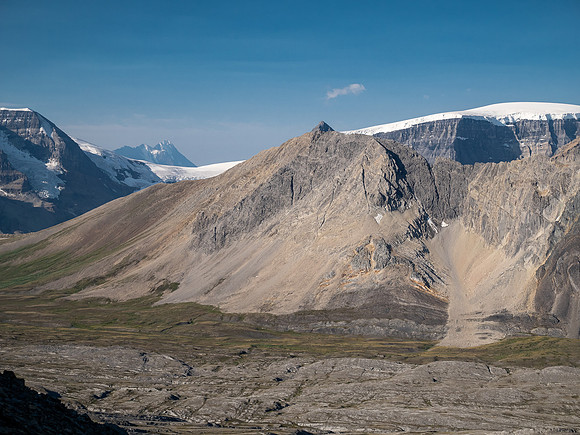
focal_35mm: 64
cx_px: 290
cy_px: 218
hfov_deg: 30.3
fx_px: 1072
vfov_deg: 22.9
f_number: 8
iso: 200
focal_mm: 32
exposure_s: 1/250
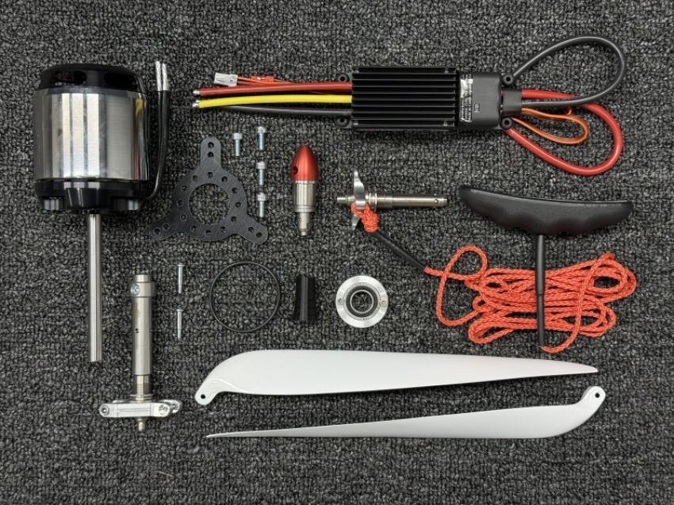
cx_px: 337
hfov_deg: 39.7
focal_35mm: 48
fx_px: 934
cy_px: 252
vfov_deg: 30.3
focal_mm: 6.76
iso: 100
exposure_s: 1/85
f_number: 1.78
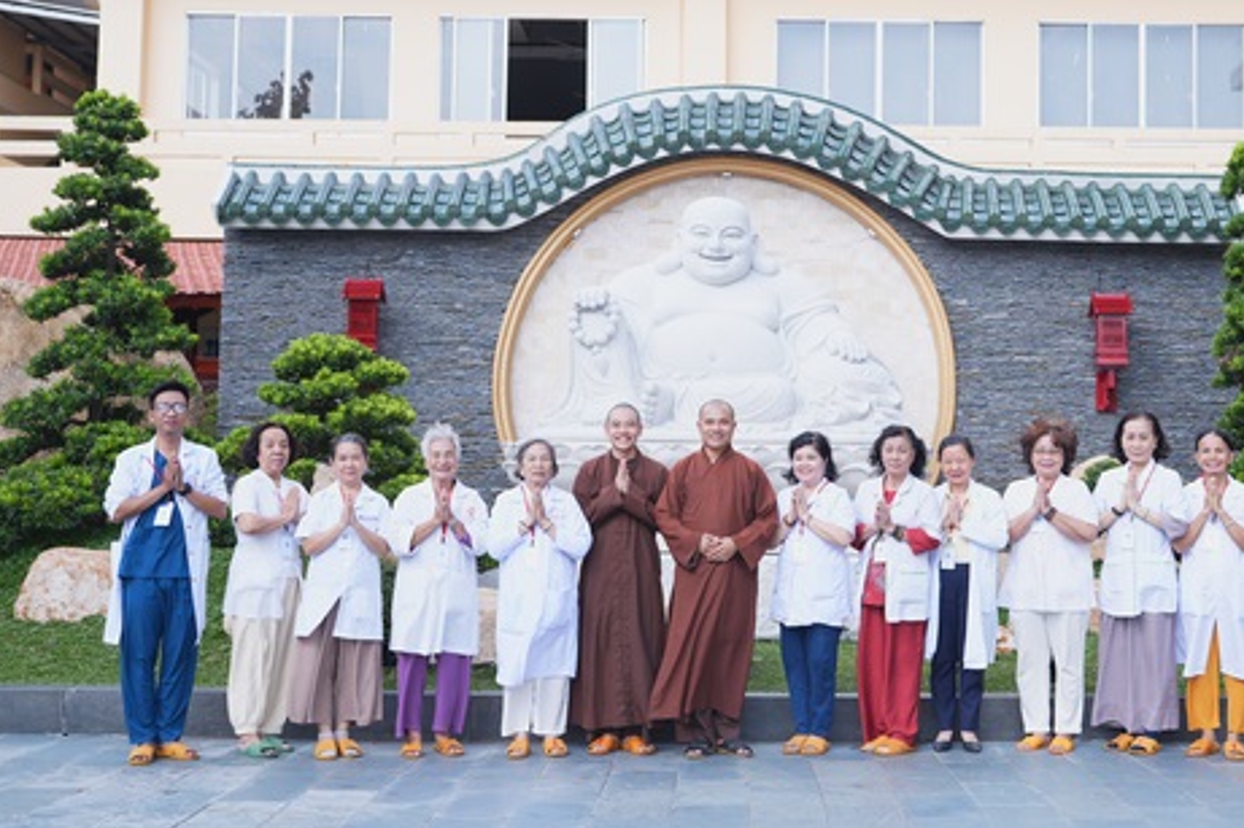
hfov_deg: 36.1
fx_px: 1900
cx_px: 737
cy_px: 336
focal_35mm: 55
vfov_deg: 24.6
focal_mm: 39
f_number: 2.8
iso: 160
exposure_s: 1/640
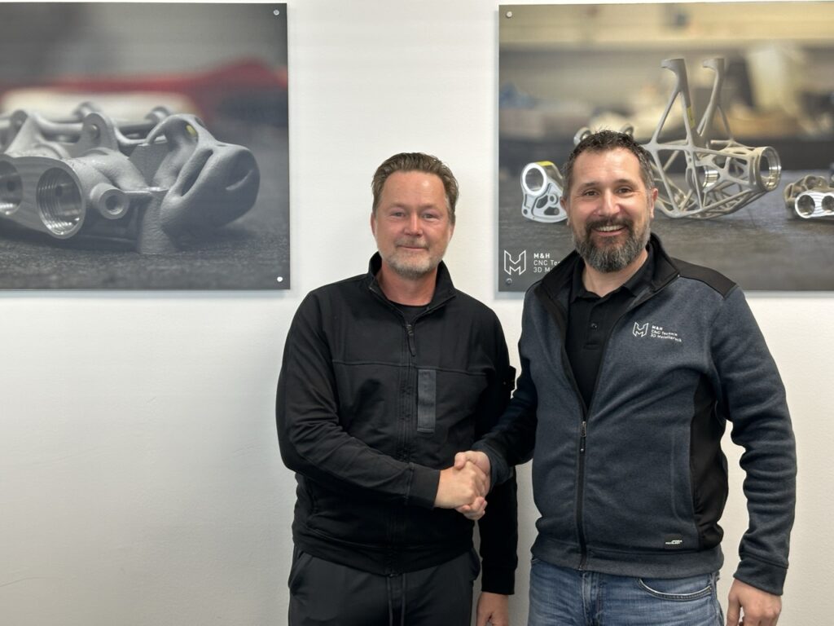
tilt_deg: -0.5
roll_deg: -0.5
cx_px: 417
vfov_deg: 30.3
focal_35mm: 48
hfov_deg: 39.7
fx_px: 1156
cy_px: 313
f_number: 1.78
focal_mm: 6.86
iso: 80
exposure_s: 1/50
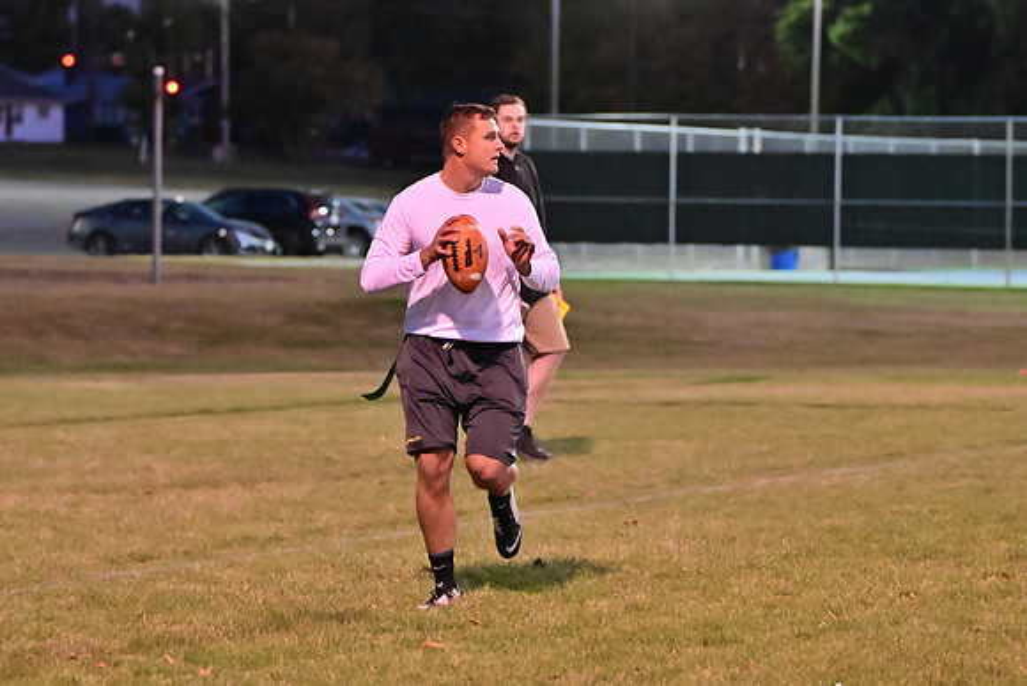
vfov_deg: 7.3
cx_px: 514
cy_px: 343
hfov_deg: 11.0
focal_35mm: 187
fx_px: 5336
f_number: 4
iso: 6400
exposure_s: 1/400
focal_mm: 125
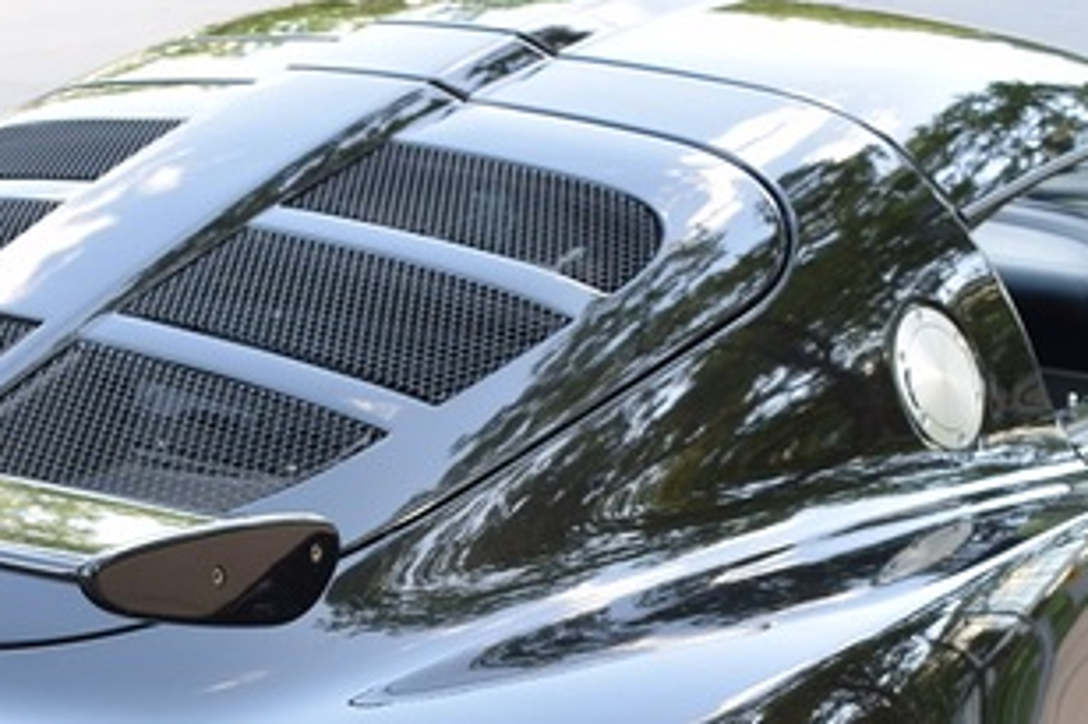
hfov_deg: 25.8
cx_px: 311
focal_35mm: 78
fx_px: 2356
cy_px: 821
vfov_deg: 16.9
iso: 400
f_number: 5
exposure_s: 1/125
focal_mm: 20
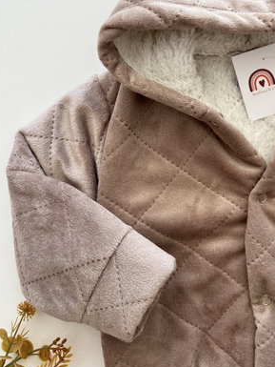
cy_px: 131
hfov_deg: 39.2
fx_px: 381
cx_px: 184
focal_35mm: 36
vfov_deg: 50.7
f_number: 1.5
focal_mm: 5.7
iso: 50
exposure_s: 1/314
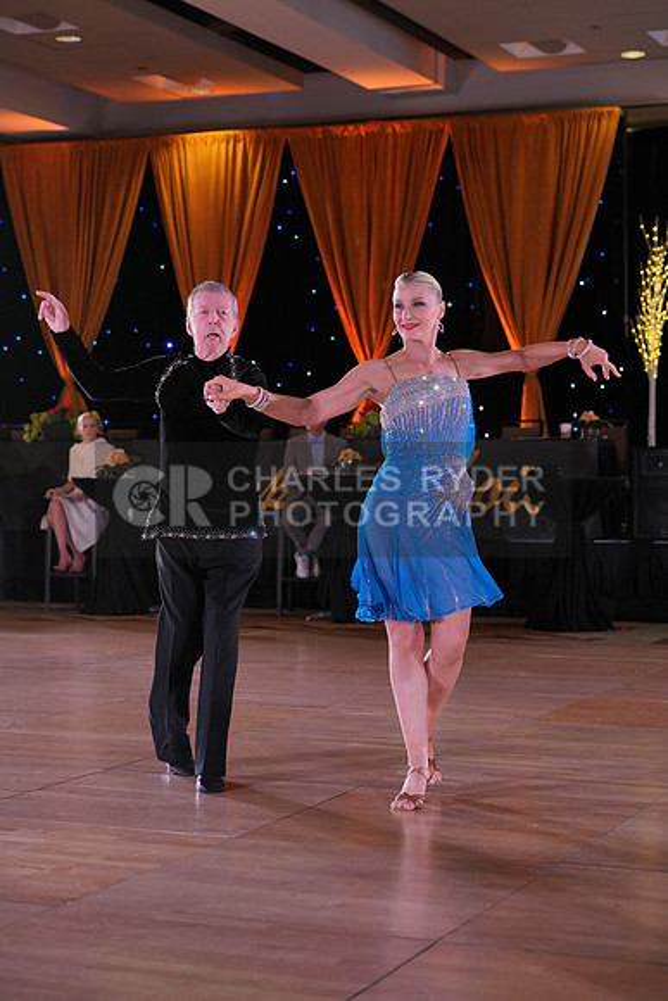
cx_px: 334
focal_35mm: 68
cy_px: 500
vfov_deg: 29.6
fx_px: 1891
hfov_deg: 20.0
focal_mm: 68
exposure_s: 1/400
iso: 1250
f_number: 4
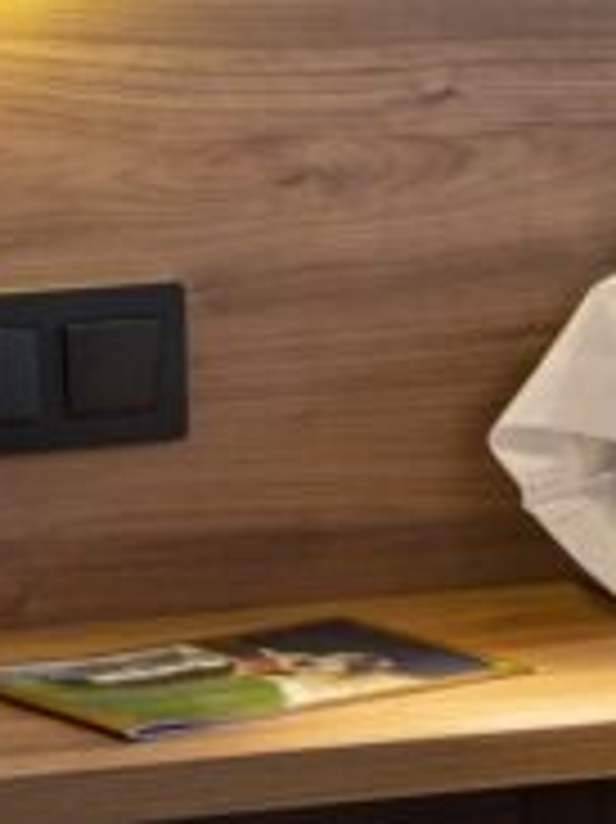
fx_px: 4727
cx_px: 499
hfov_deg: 7.4
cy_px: 144
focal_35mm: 199
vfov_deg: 9.9
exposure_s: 1/8
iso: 320
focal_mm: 42
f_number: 14
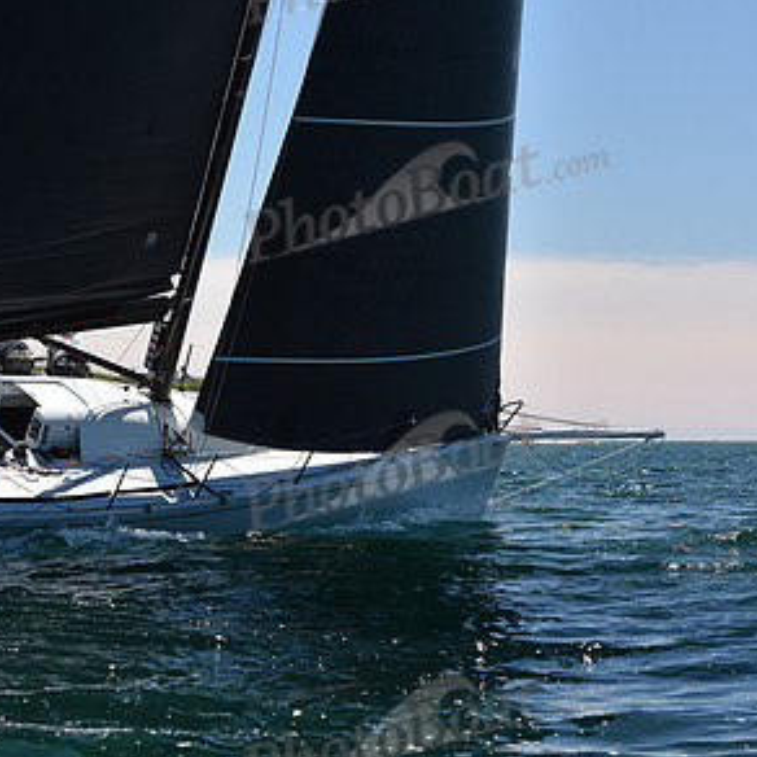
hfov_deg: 14.7
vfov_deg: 14.8
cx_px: 111
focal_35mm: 118
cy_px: 367
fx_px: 2919
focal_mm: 70
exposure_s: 1/800
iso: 250
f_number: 4.5
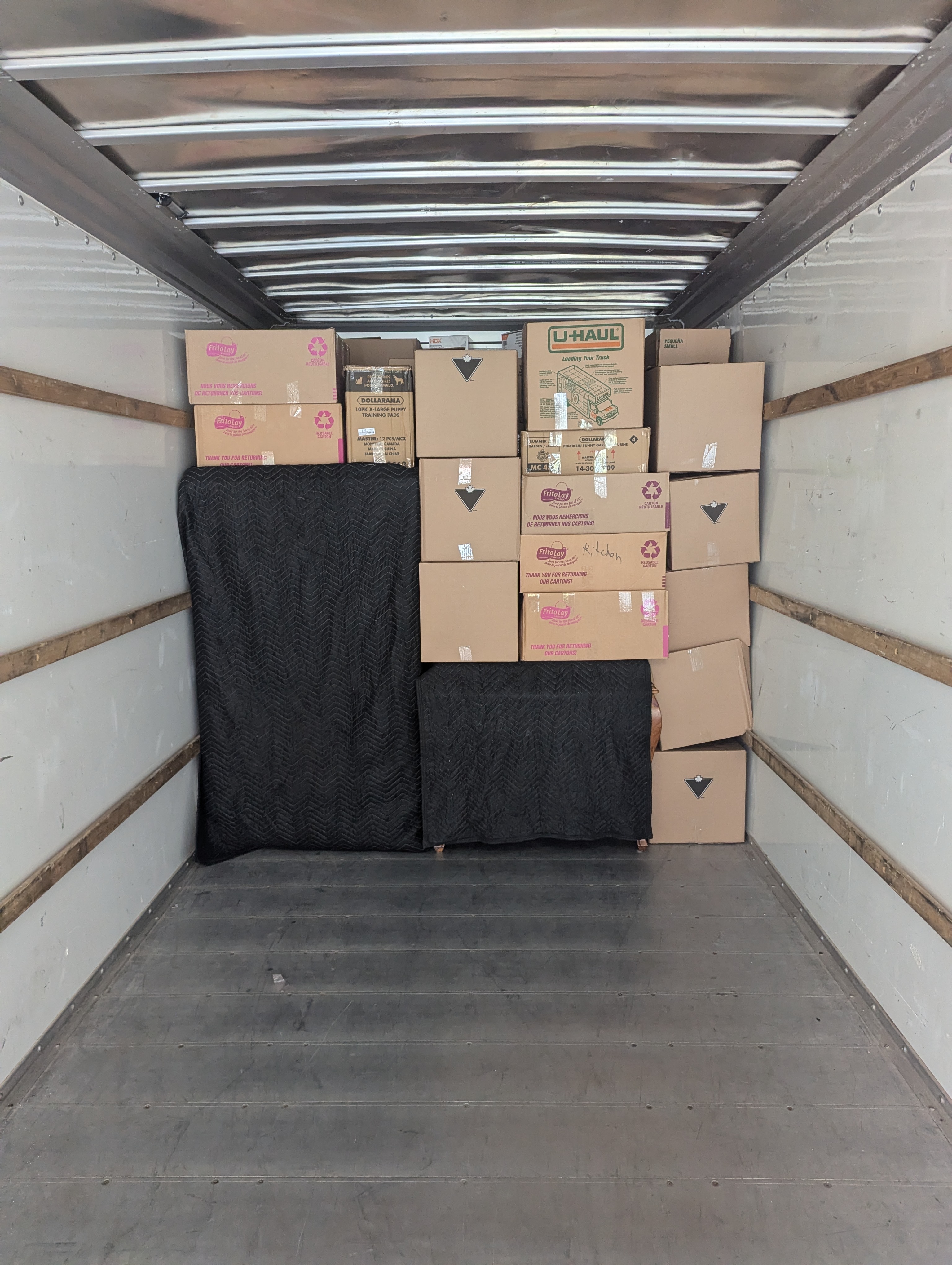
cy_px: 632
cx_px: 476
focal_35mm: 24
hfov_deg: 56.9
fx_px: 878
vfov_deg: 71.5
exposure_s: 1/365
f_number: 1.85
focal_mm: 6.81
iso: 1025
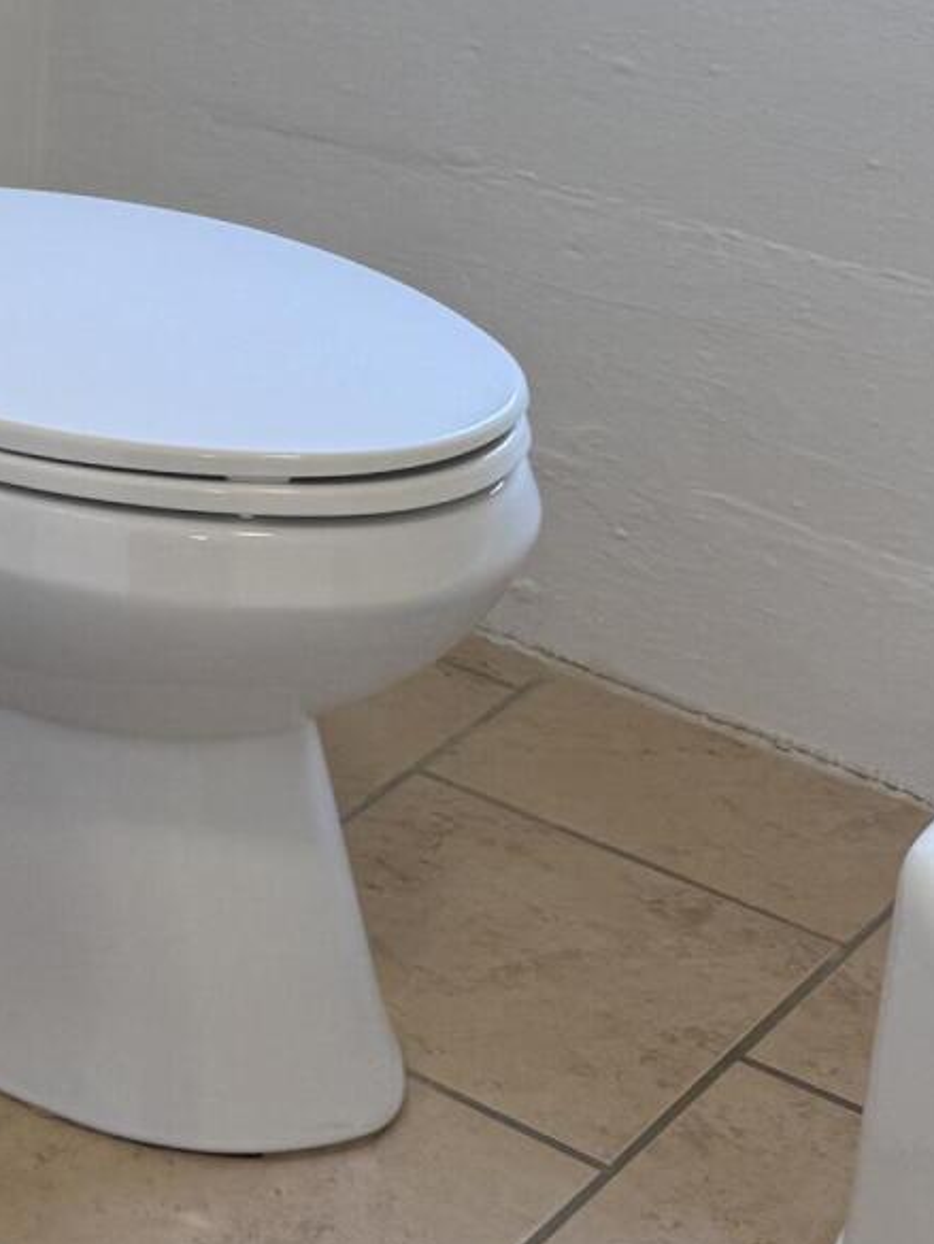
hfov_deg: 16.0
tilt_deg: -18.8
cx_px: -589
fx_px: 2949
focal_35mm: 82
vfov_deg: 23.2
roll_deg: +3.4
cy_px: 132
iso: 64
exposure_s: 1/138
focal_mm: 6.76
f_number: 1.78
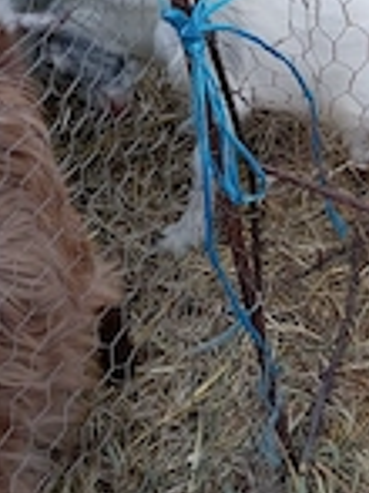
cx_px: 473
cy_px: -2
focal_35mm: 68
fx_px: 968
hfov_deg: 19.9
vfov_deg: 27.0
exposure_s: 1/269
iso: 100
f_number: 1.8
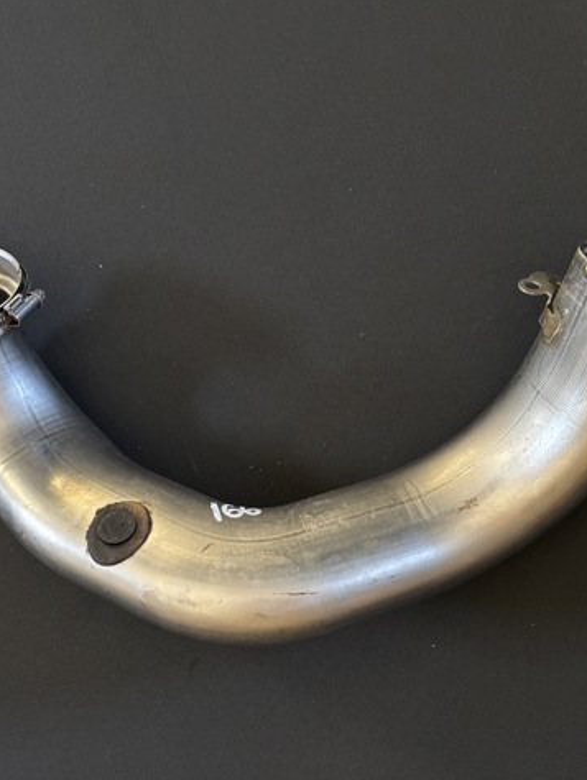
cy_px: 388
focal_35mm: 35
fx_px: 790
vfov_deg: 52.6
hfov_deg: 40.7
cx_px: 312
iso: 500
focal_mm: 5.96
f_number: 1.6
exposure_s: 1/46
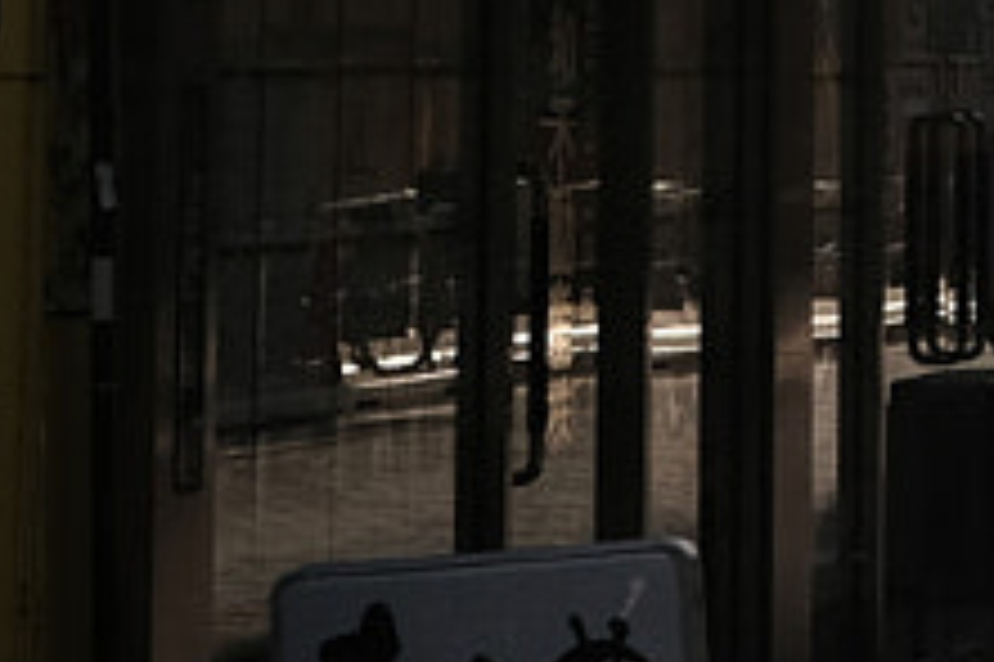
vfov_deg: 5.4
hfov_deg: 7.5
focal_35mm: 253
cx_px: 2604
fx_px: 6980
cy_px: -315
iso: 400
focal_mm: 23
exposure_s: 1/2000
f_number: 4
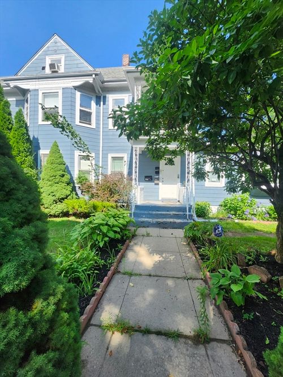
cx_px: 142
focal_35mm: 13
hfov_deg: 89.9
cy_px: 188
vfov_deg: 106.2
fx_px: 142
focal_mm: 1.74
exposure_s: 1/536
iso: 40
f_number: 2.2
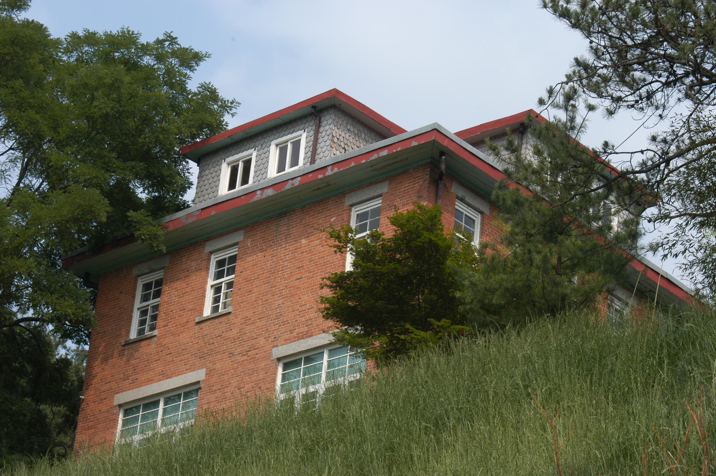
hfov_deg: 17.1
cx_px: 358
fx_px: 2384
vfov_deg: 11.4
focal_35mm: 120
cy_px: 238
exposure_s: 1/350
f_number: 10
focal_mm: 80
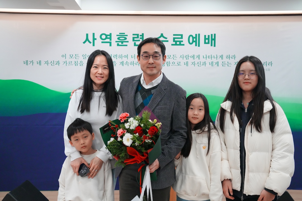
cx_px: 151
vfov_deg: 35.1
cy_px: 100
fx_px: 319
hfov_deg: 50.7
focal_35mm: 38
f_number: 5.6
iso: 5000
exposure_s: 1/125
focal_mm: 38
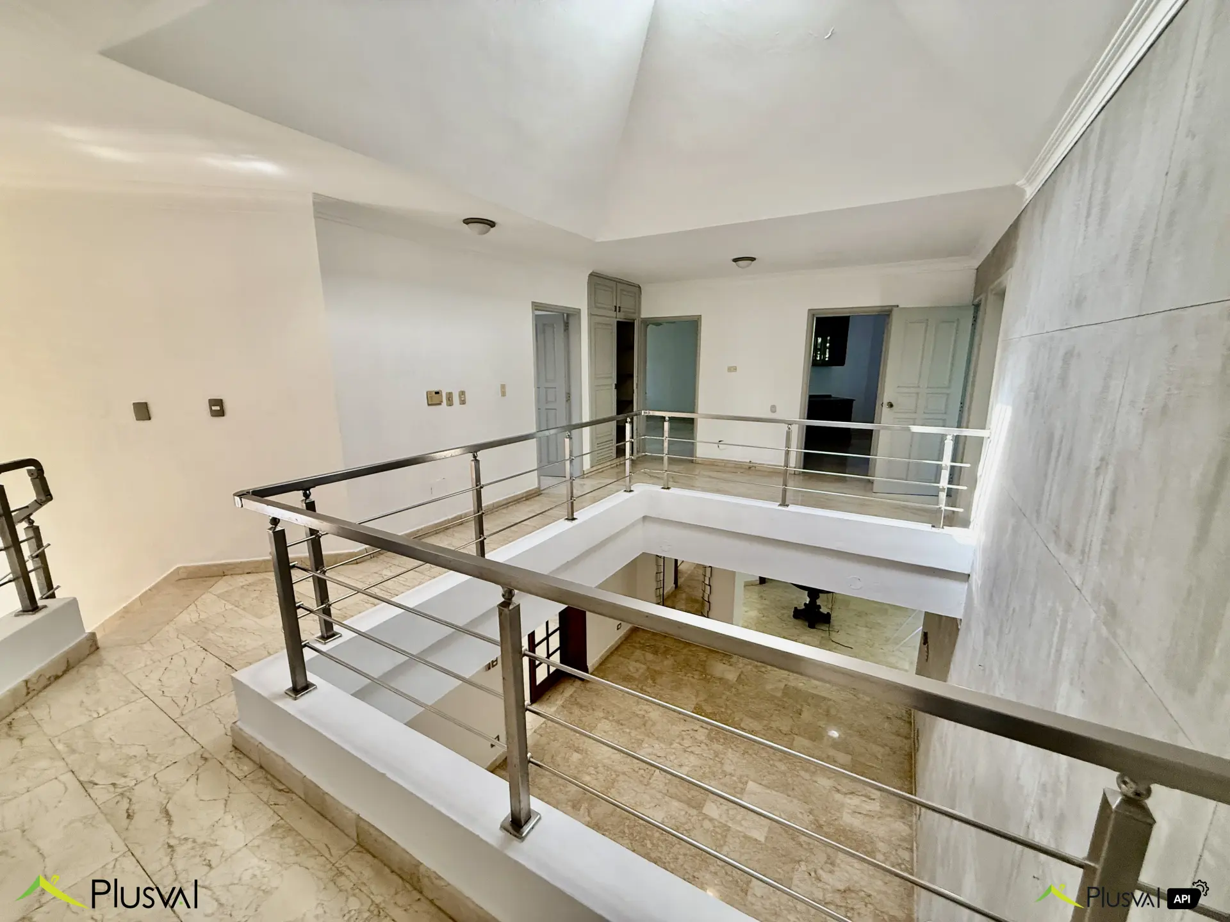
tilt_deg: -11.8
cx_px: 615
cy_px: 461
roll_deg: +0.2
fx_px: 497
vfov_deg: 85.7
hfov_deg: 102.1
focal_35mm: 14
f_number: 2.2
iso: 200
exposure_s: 1/120
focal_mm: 2.22
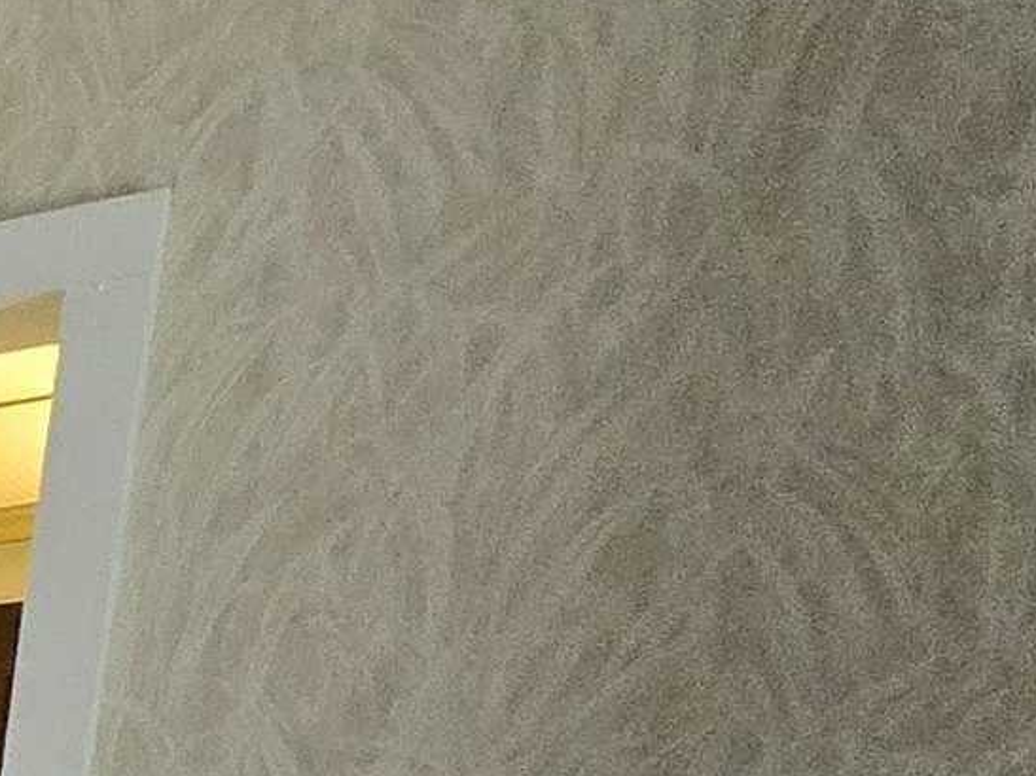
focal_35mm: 73
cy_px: 1552
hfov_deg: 14.8
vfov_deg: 15.8
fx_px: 2184
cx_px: -1494
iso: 500
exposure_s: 1/60
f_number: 2.2
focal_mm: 1.7
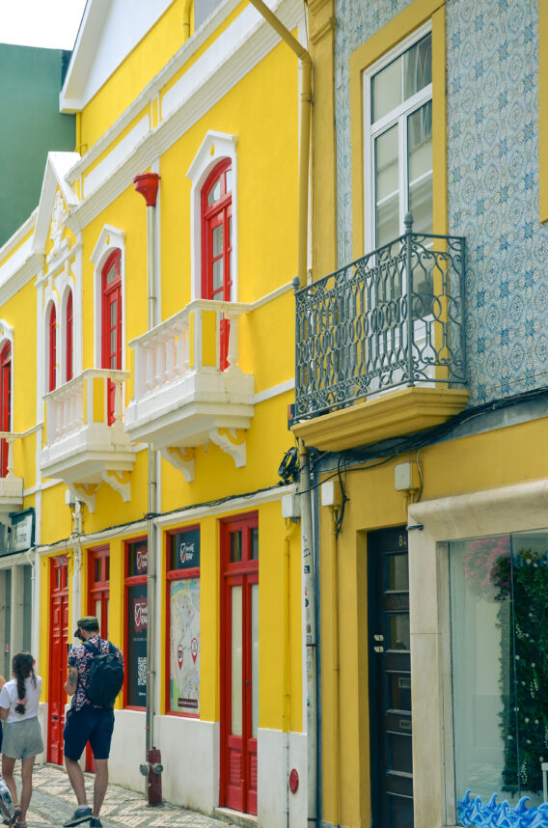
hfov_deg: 19.9
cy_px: 477
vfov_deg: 29.7
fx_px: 1560
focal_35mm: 68
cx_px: 273
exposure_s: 1/200
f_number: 7.1
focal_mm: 38
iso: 100
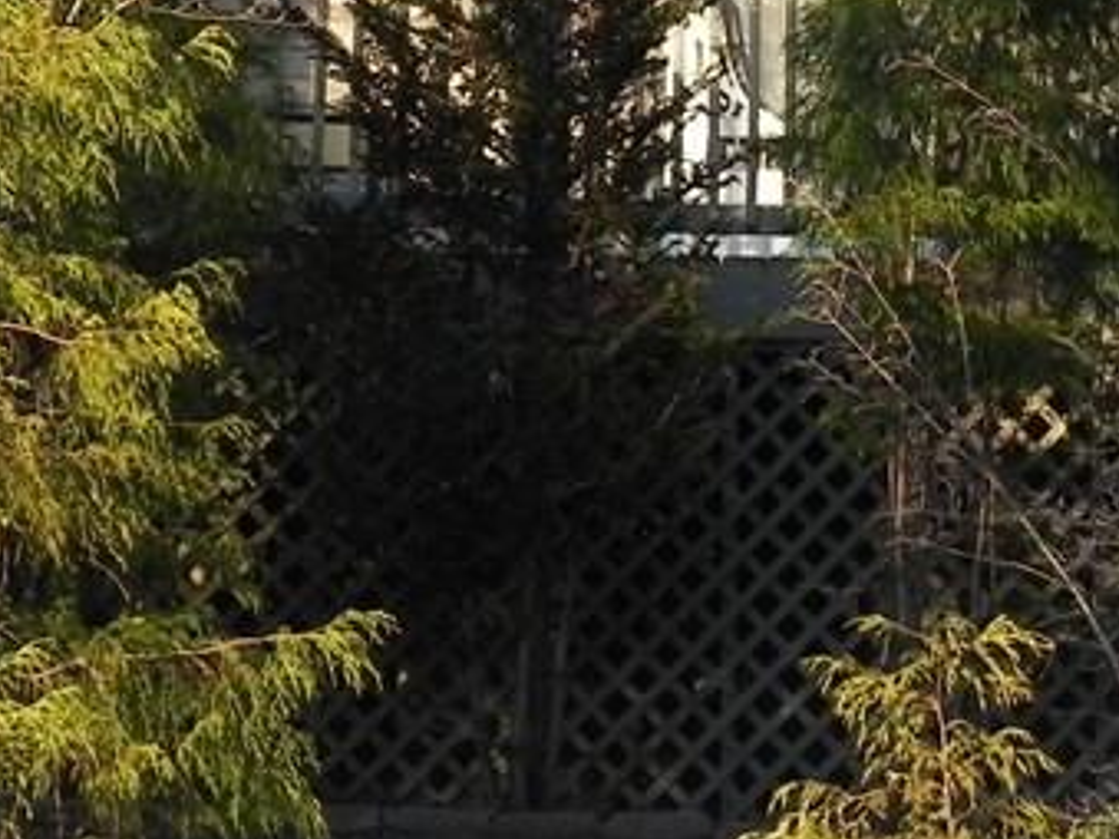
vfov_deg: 10.6
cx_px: 805
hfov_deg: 14.2
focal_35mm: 139
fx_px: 4492
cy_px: 59
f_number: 4
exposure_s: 1/136
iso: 160
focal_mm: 8.2
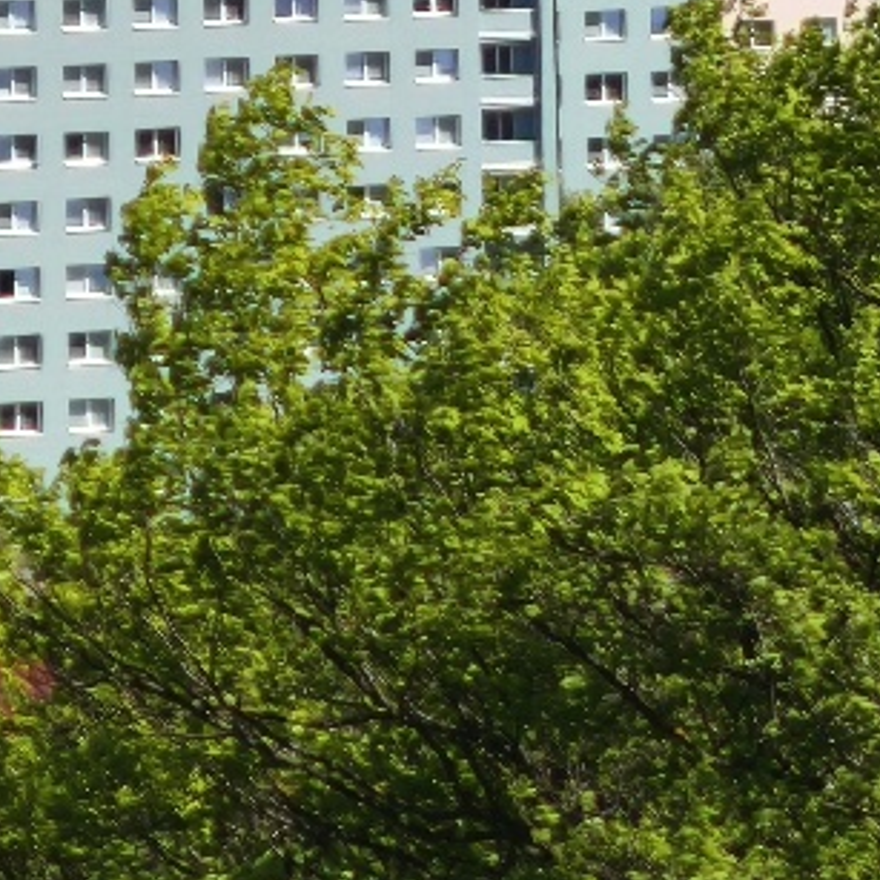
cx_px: 1235
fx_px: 14323
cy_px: -636
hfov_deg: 3.5
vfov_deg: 3.5
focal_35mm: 498
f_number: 2
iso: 50
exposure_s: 1/570
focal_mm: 8.8
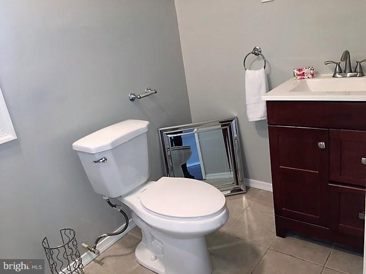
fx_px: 307
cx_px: 183
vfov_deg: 48.2
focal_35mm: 29
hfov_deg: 61.7
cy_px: 137
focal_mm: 4.15
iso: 100
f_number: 2.2
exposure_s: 1/30
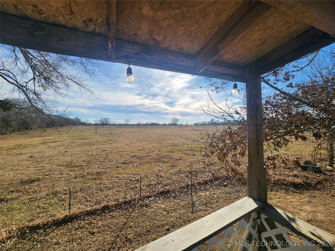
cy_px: 126
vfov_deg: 89.9
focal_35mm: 13
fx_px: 126
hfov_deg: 106.2
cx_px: 168
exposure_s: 1/2043
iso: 50
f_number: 2.2
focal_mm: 2.2
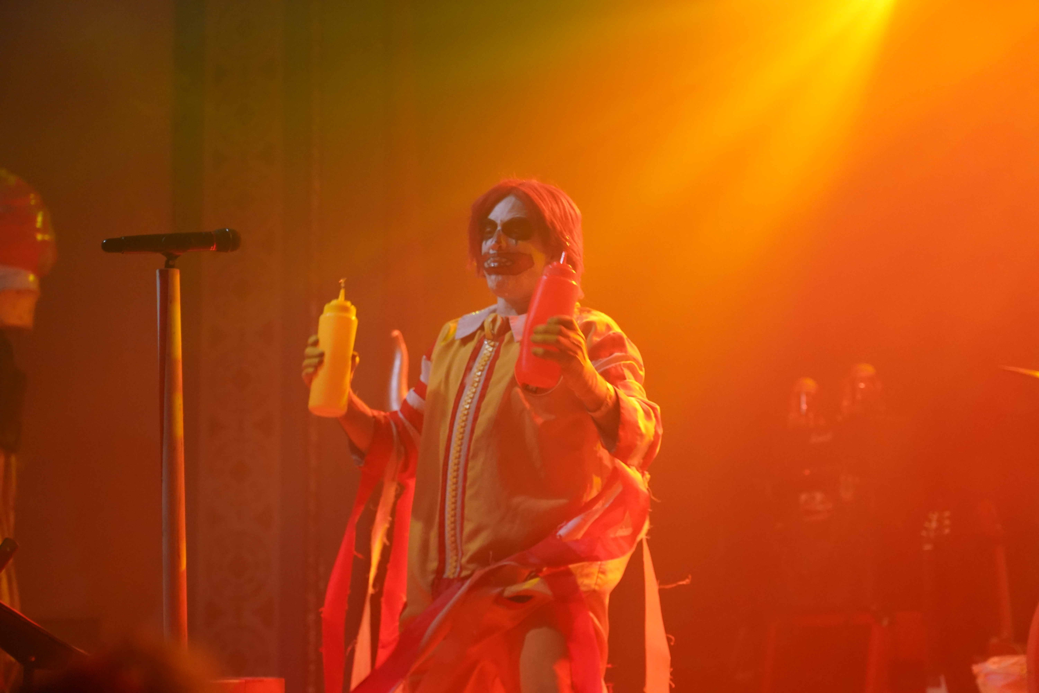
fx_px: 1818
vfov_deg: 21.6
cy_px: 346
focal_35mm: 63
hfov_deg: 31.9
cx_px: 520
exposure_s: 1/160
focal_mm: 63
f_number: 4
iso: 5000
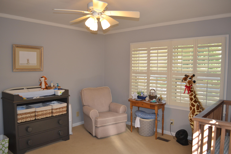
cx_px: 116
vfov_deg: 47.9
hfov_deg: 67.4
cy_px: 77
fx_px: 173
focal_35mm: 27
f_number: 4
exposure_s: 1/60
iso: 400
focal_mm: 18
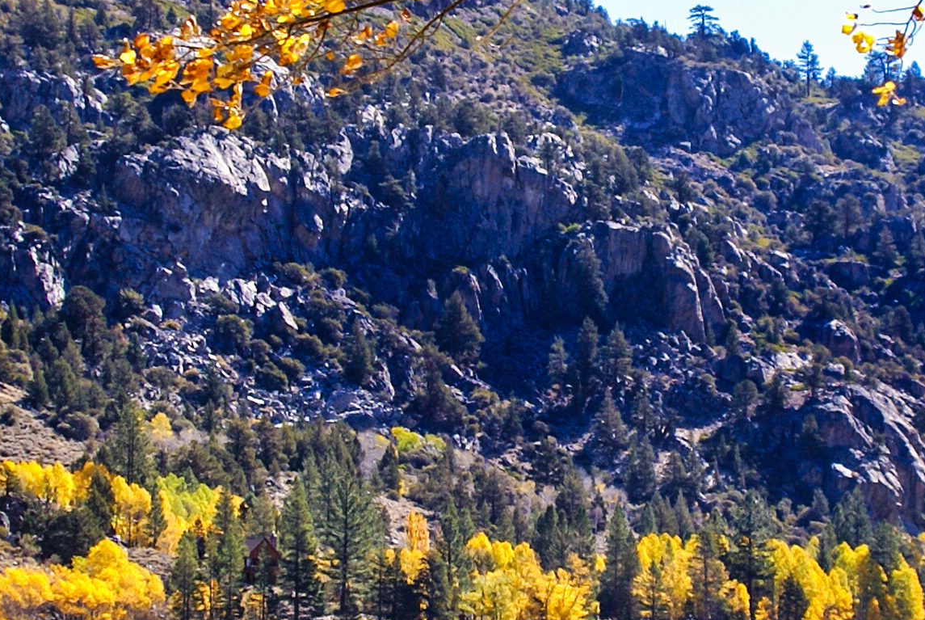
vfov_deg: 9.7
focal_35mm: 142
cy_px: 226
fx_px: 3654
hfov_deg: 14.4
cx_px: 614
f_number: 5
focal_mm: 28
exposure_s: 1/400
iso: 100
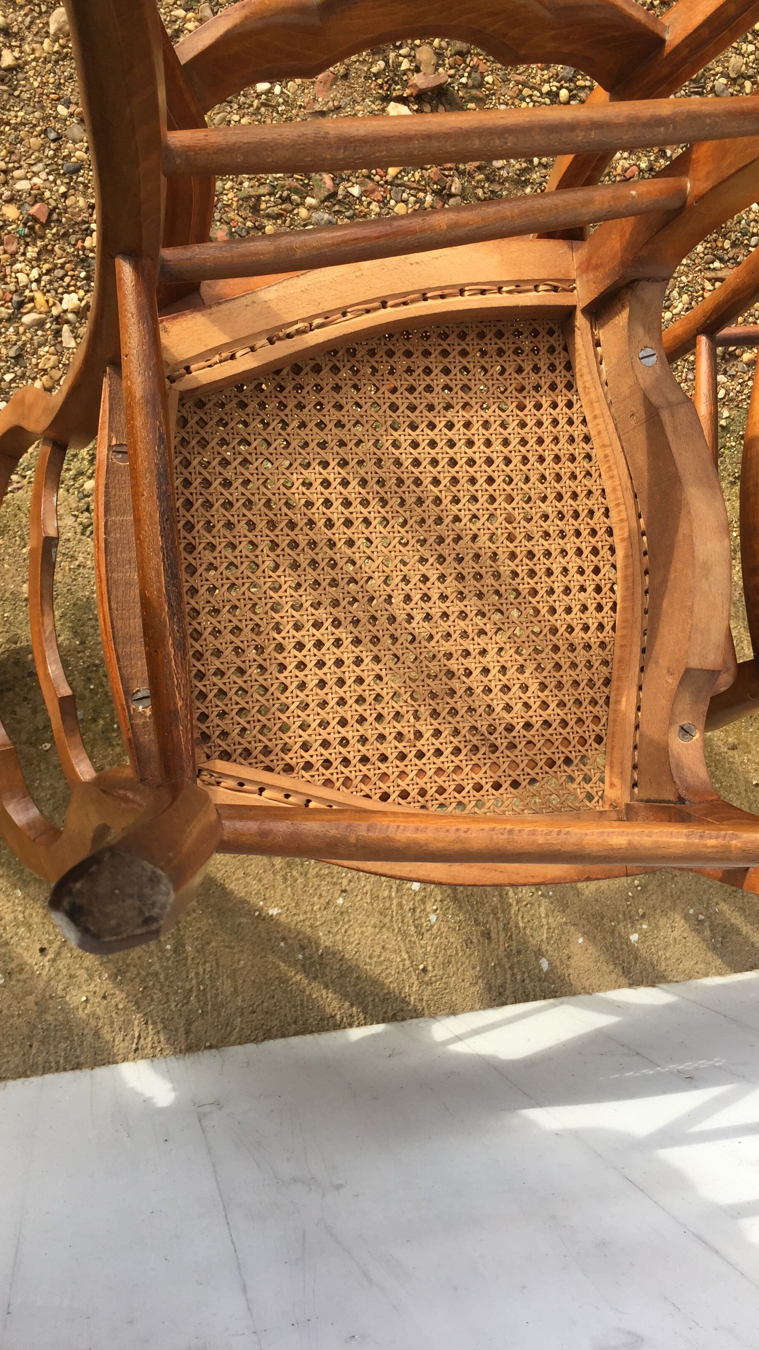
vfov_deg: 61.0
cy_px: 669
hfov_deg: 36.6
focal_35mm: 32
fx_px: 1145
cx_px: 434
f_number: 2.2
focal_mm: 4.15
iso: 32
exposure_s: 1/460
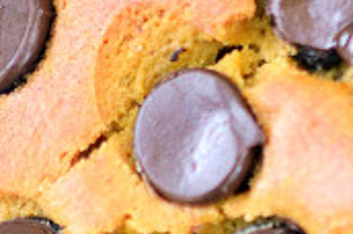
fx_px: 3504
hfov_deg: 5.7
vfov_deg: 3.8
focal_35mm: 358
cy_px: 151
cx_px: 587
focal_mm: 40
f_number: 3.2
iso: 400
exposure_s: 1/40
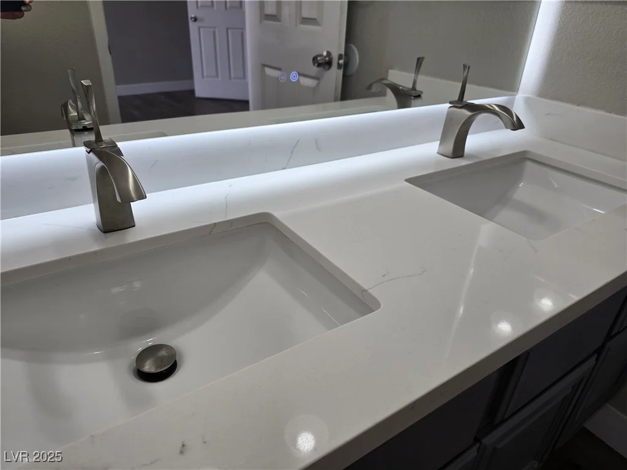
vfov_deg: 58.9
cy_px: 235
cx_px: 314
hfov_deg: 73.9
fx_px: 417
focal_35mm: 23
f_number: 1.7
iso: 32
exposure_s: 1/120
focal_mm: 6.3
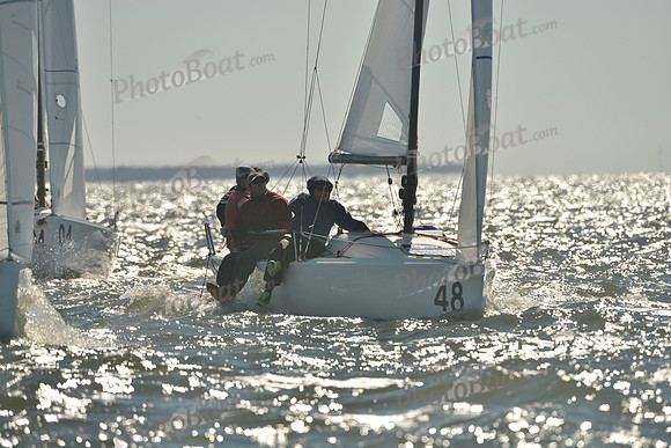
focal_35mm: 400
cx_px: 336
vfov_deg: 3.4
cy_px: 224
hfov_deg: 5.2
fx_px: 7457
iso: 200
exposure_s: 1/2000
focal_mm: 400
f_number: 6.3
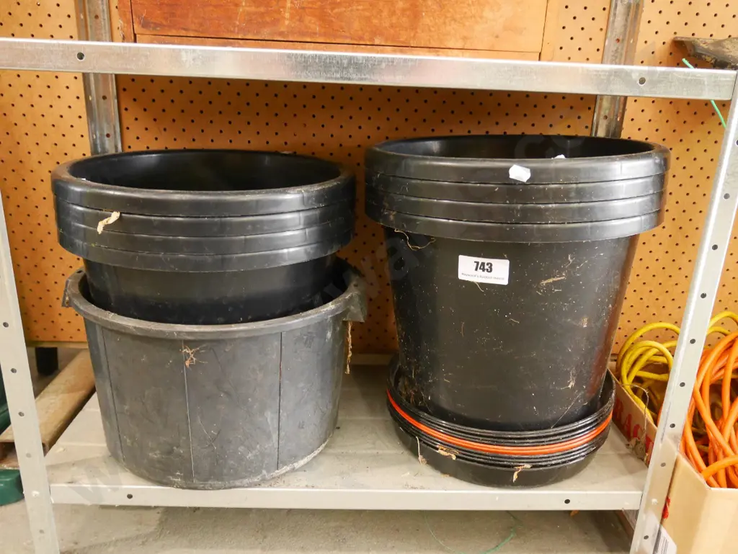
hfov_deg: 63.4
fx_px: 597
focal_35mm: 28
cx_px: 369
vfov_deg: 49.8
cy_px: 277
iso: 3200
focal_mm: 14
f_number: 3.7
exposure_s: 1/25
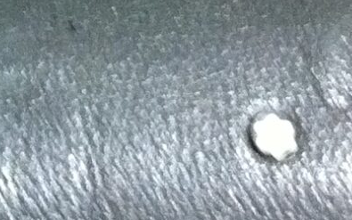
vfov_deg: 5.3
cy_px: -263
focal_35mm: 240
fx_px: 2303
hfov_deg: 8.5
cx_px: -190
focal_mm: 3.85
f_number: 2.8
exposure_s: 1/15
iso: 400
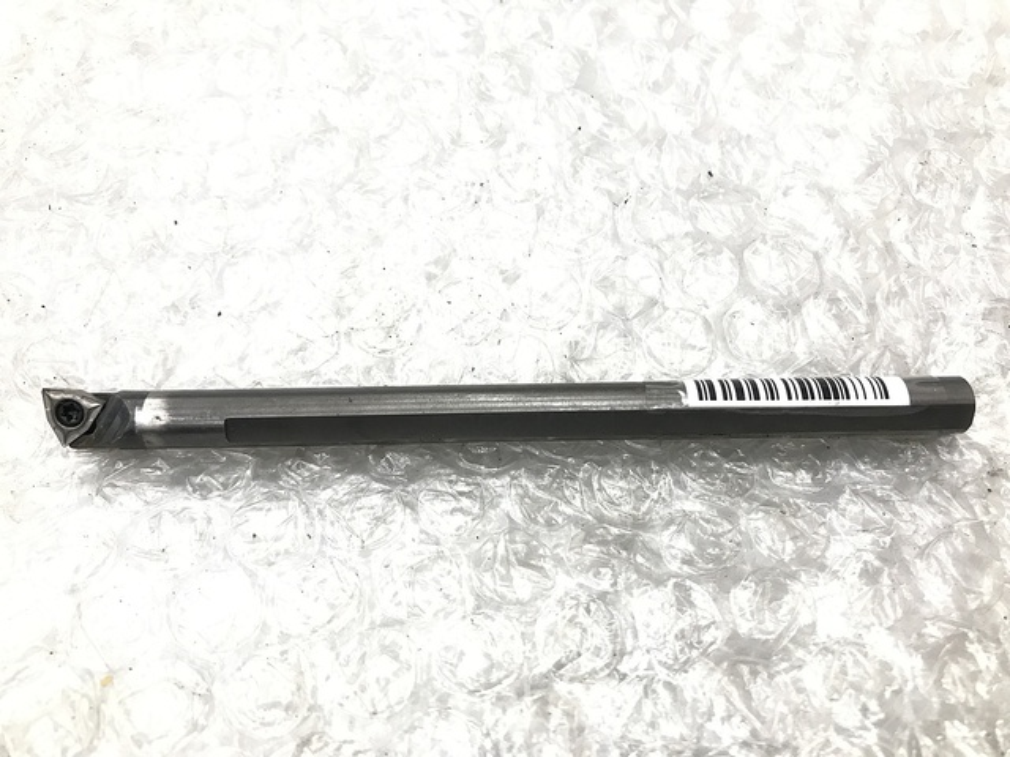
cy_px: 378
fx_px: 817
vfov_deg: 49.7
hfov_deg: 63.4
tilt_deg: -59.8
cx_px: 505
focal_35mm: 28
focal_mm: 3.99
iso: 40
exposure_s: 1/25
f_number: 1.8
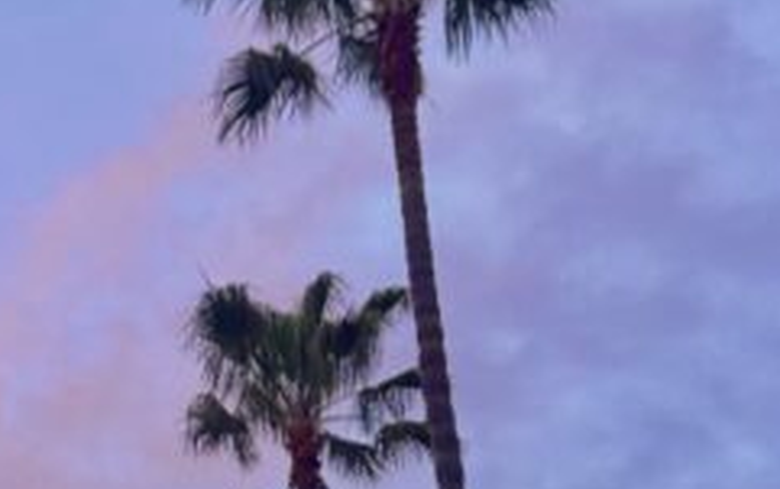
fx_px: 2297
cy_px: 716
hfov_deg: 18.2
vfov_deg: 11.7
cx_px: -191
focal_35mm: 108
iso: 160
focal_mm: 6.76
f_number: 1.78
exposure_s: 1/121
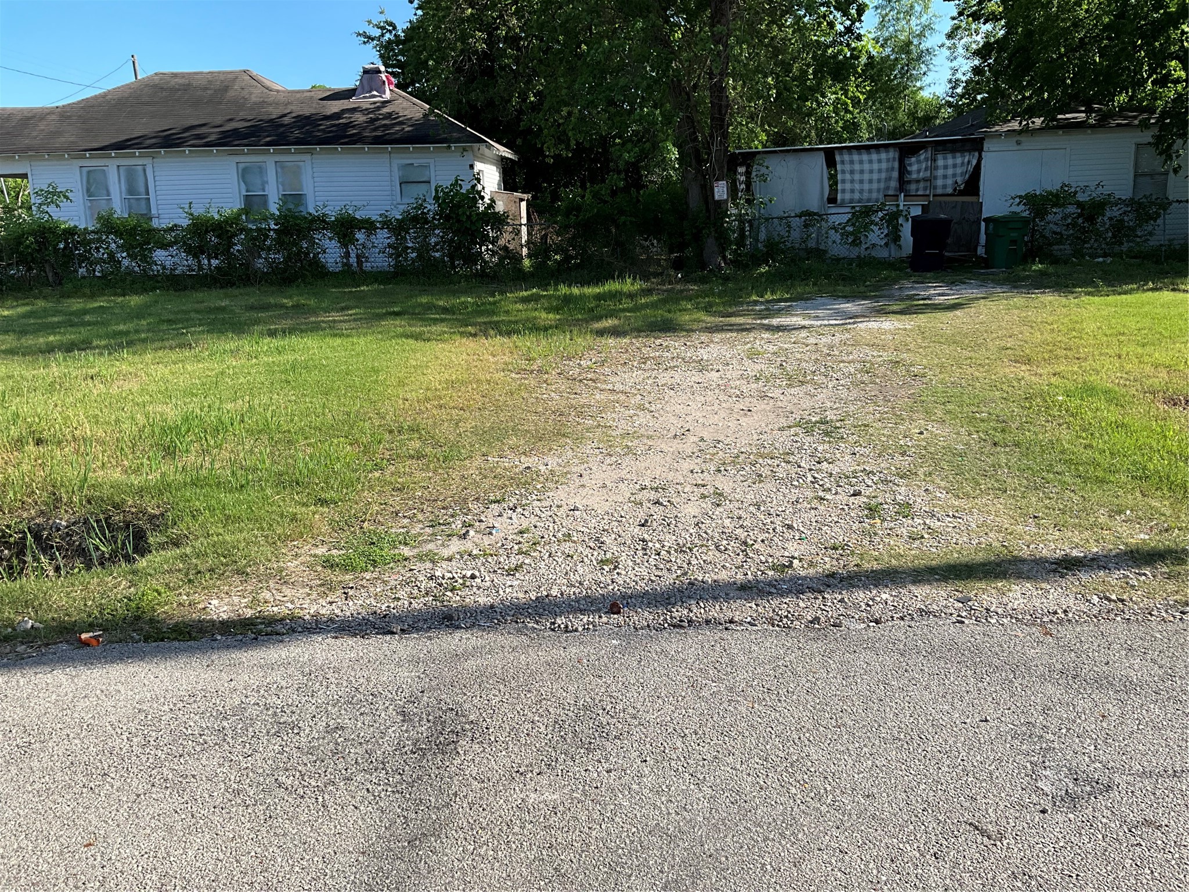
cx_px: 594
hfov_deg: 61.7
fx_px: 996
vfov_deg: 48.2
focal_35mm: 29
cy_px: 446
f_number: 1.8
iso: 25
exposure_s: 1/1377
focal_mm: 3
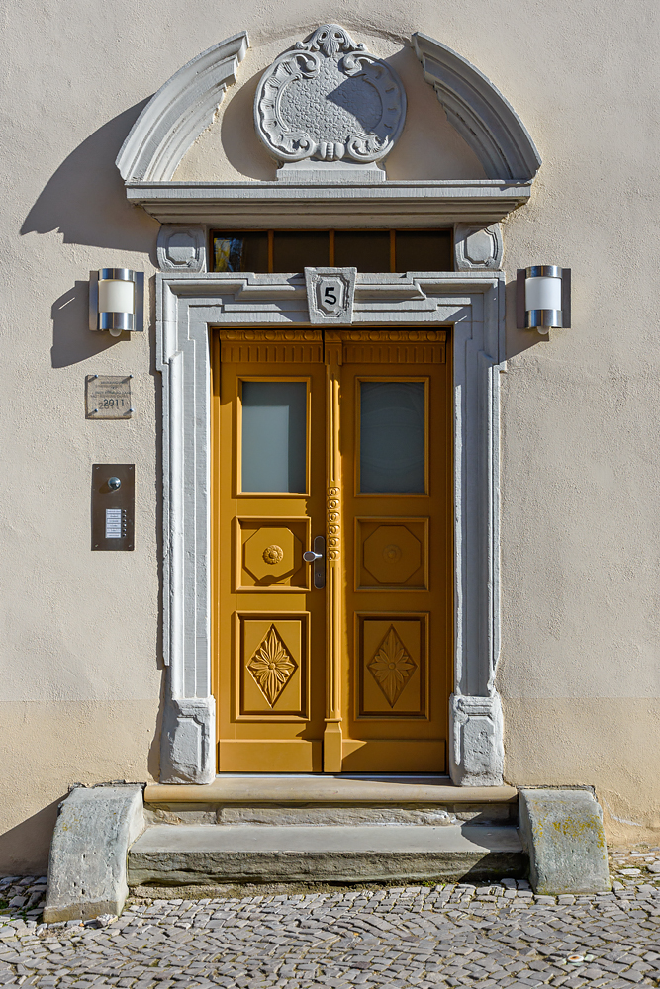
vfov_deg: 47.9
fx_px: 1113
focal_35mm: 40
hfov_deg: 33.0
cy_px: 494
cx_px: 330
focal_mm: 27
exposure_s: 1/800
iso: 200
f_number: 8
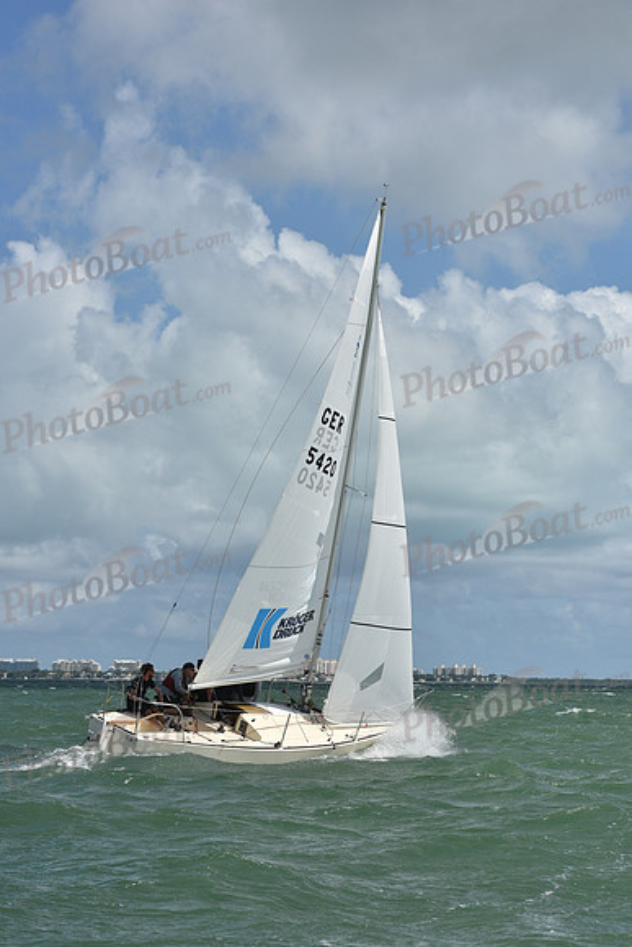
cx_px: 316
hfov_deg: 15.2
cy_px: 474
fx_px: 2368
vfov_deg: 22.6
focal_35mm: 90
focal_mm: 90
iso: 250
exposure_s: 1/1600
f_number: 9
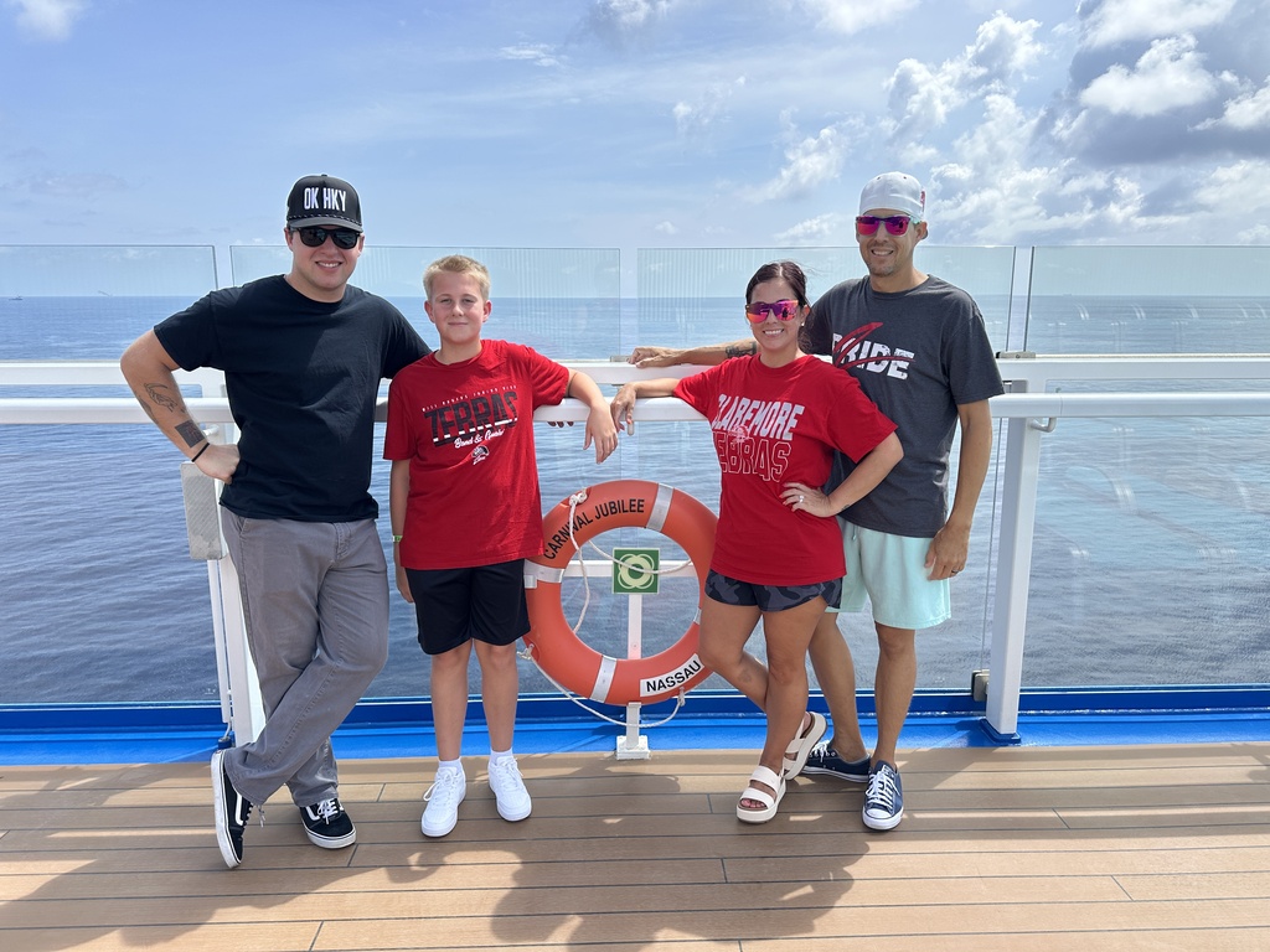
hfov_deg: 71.6
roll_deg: -0.2
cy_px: 476
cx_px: 635
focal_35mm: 24
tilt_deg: -11.6
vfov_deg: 56.8
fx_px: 881
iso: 80
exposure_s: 1/4348
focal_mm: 6.86
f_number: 1.78
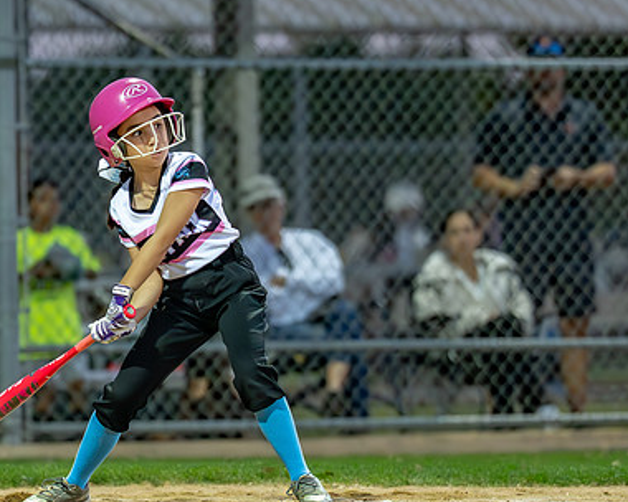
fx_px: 8364
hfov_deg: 4.3
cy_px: 234
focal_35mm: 450
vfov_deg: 3.4
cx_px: 116
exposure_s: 1/2000
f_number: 1.8
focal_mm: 135
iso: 4000
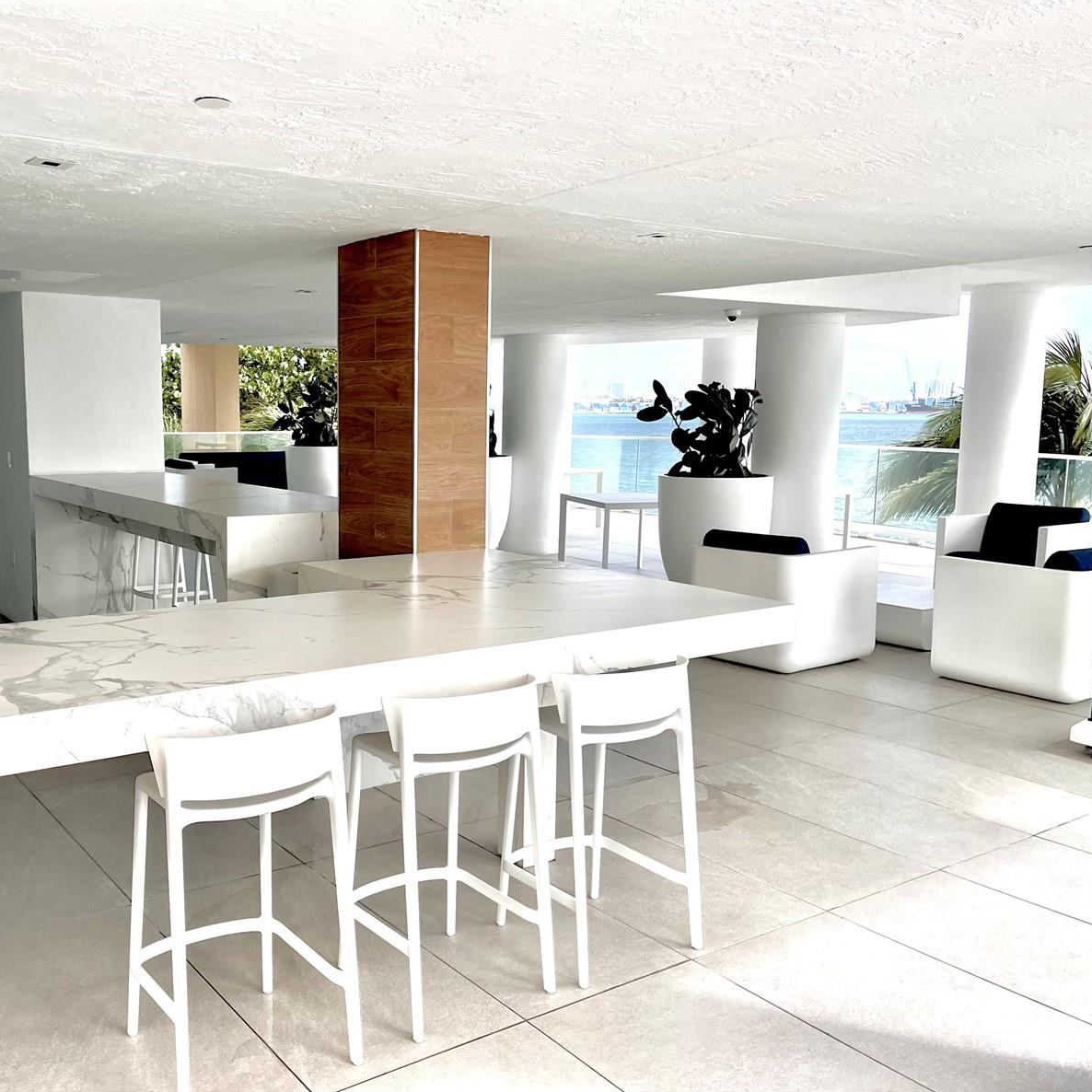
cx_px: 397
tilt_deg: -6.6
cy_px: 541
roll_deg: -0.2
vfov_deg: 52.5
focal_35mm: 31
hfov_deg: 51.9
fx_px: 1106
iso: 50
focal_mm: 5.1
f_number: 1.6
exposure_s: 1/1695
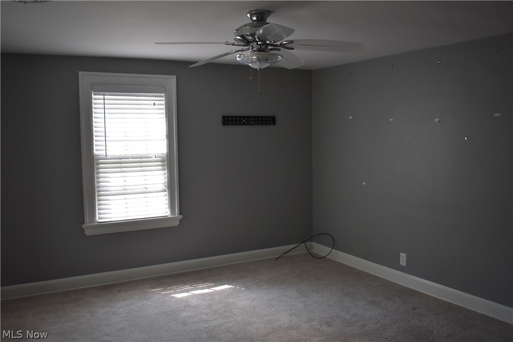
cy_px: 171
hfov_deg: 59.5
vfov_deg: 41.7
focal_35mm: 32
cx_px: 256
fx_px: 449
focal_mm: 21
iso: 720
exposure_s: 1/250
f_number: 3.8
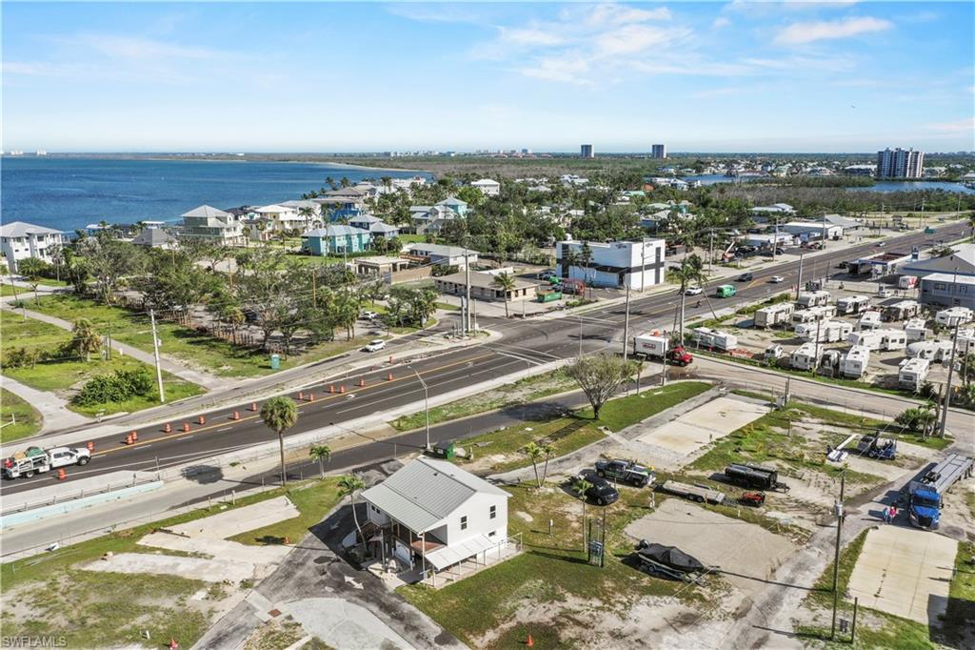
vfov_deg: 46.4
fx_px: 758
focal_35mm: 28
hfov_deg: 65.5
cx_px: 488
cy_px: 325
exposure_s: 1/500
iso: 100
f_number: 6.3
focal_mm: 10.26
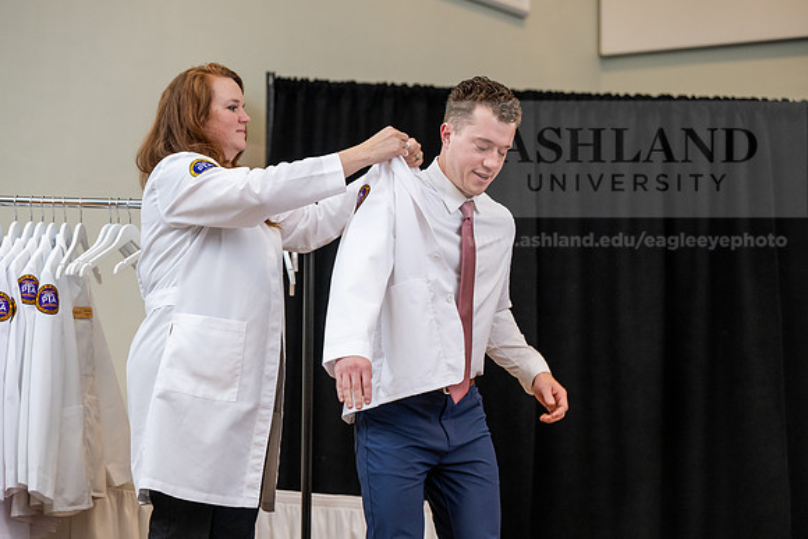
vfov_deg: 11.9
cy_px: 270
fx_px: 2582
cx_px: 404
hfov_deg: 17.8
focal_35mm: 115
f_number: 3.5
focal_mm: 115
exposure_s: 1/200
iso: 1600
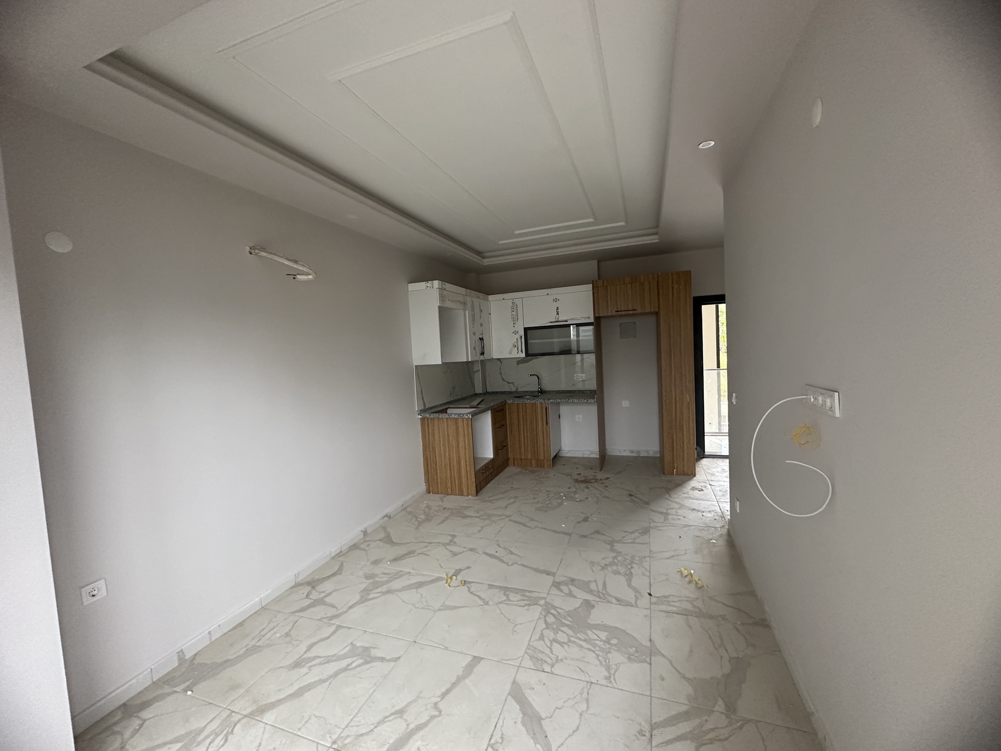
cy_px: 376
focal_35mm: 14
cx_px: 500
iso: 320
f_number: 2.2
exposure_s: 1/63
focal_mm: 2.22
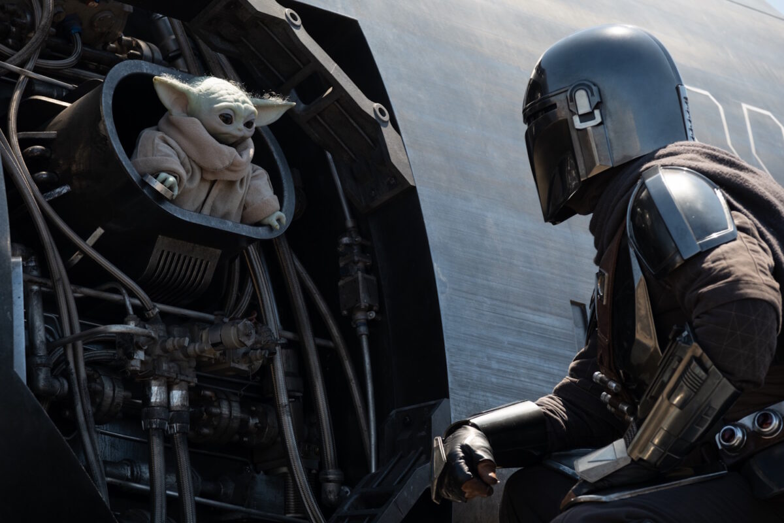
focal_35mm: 194
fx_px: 4225
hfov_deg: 10.6
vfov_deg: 7.1
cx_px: 392
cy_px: 262
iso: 200
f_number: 5.6
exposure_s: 1/400
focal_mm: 129.2
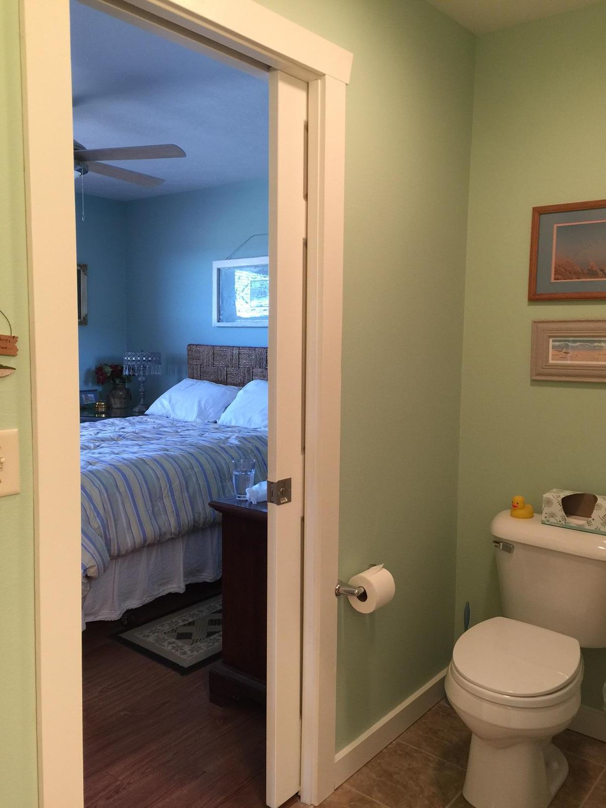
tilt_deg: -6.6
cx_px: 303
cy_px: 404
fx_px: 677
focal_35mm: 29
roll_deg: -0.3
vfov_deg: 61.7
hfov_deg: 48.2
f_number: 2.2
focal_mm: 4.15
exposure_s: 1/15
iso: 64
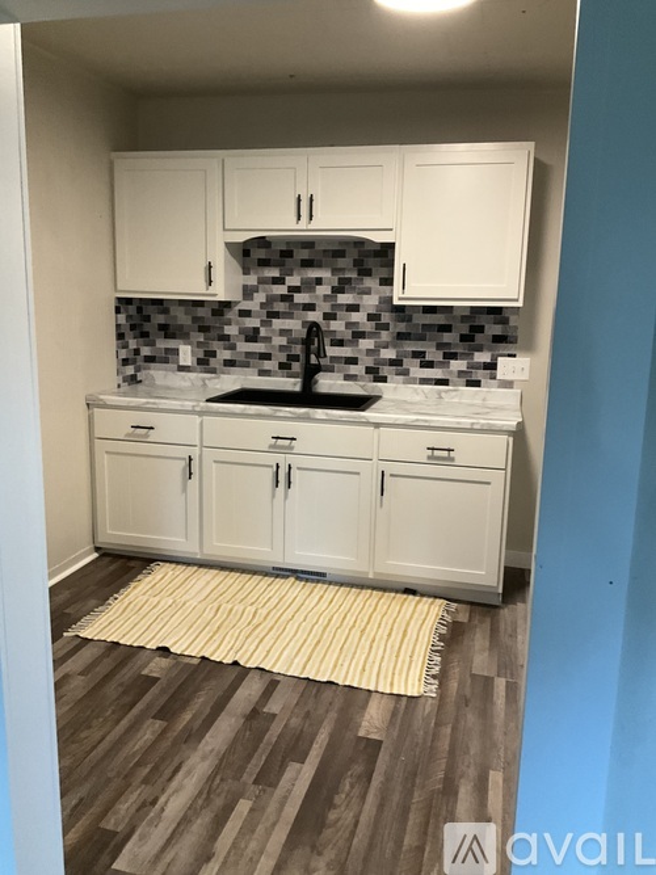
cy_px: 438
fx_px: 733
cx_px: 328
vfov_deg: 61.7
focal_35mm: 29
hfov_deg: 48.2
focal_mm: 3
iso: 200
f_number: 1.8
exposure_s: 1/60
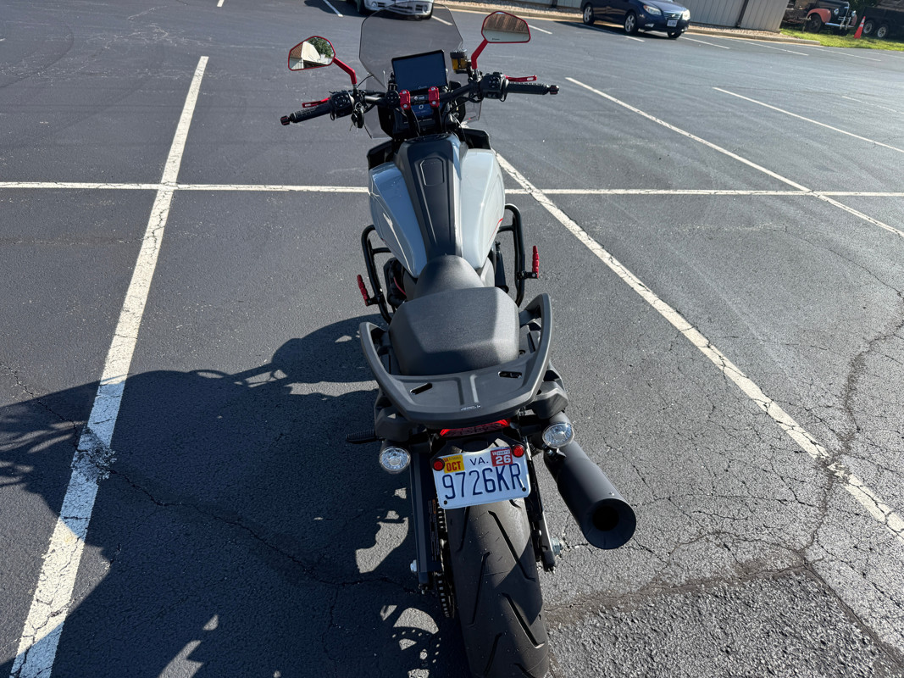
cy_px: 339
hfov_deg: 71.6
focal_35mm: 24
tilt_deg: -30.7
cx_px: 452
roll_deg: -9.3
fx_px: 627
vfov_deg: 56.8
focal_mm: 6.76
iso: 80
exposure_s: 1/1901
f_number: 1.78
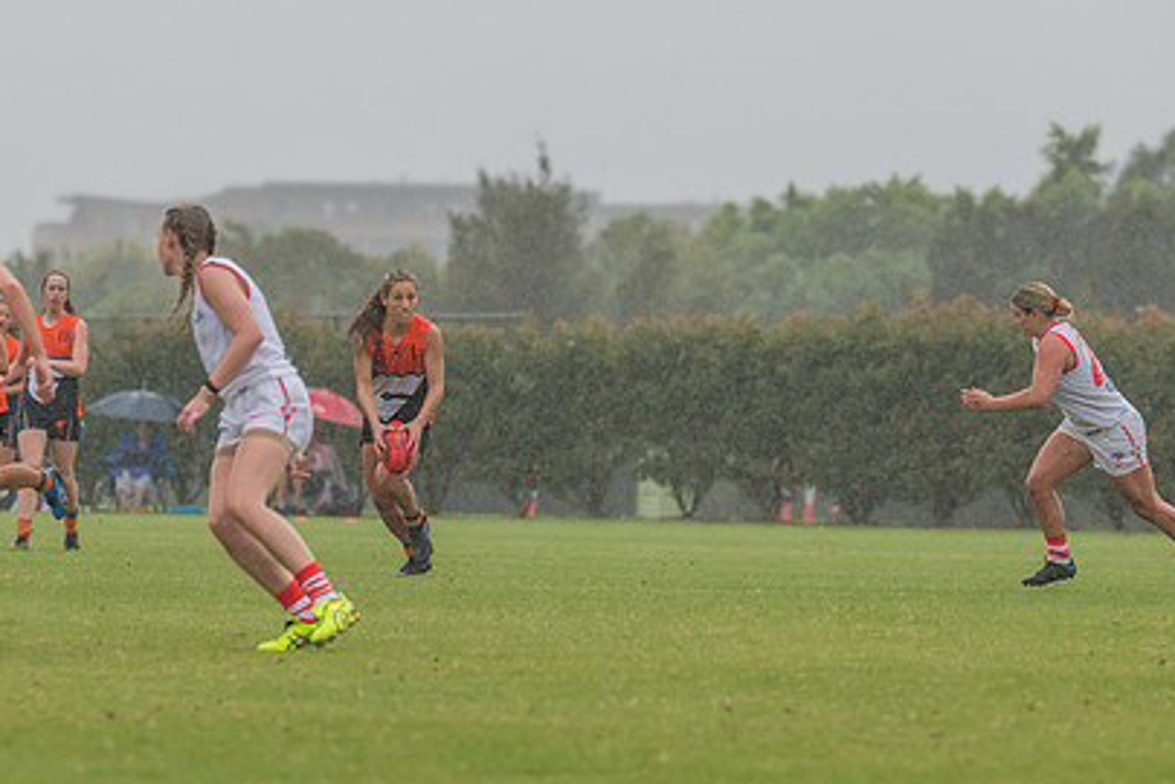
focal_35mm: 473
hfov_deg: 4.4
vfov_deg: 2.9
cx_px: 485
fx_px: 15437
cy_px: 402
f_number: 6.3
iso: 800
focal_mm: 300
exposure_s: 1/2000
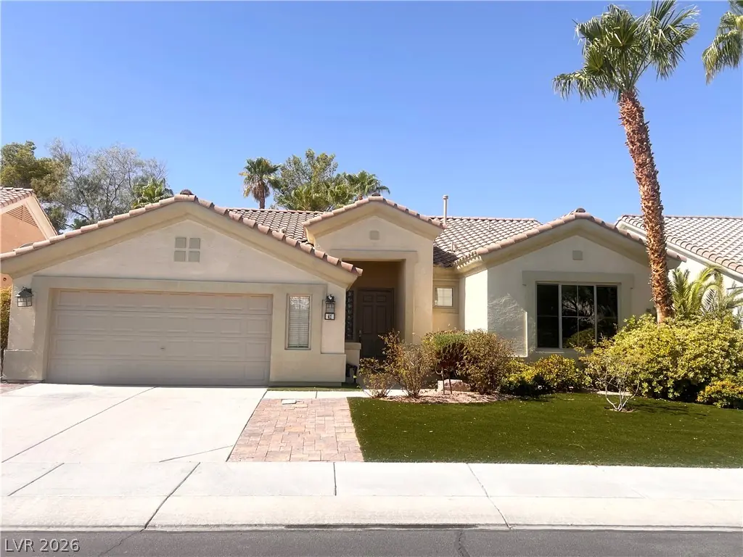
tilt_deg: +4.6
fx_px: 558
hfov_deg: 67.3
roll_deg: -0.7
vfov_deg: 53.1
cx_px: 372
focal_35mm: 26
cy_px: 278
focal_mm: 5.7
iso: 50
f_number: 1.5
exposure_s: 1/4831
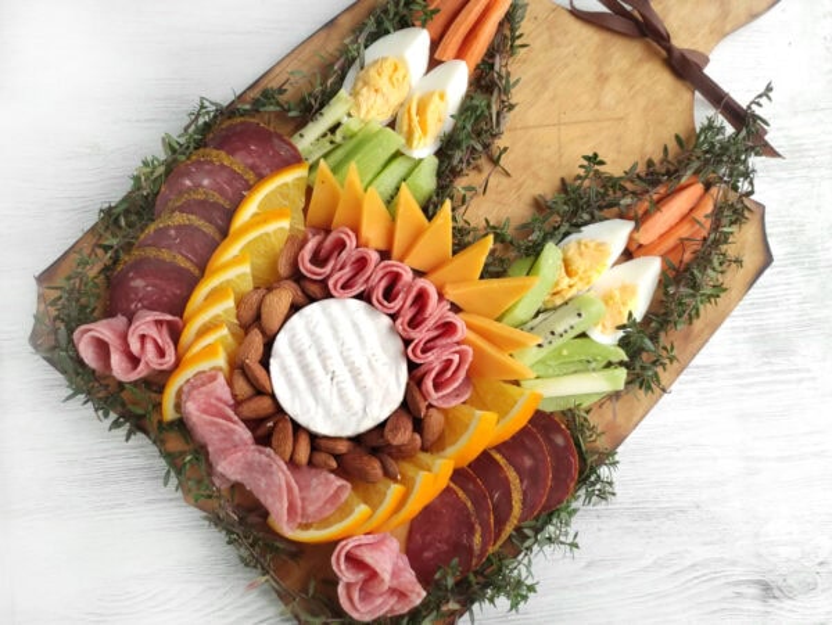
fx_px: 601
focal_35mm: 25
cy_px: 312
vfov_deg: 54.9
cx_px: 416
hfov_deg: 69.3
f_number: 1.9
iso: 269
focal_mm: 5.4
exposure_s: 1/120
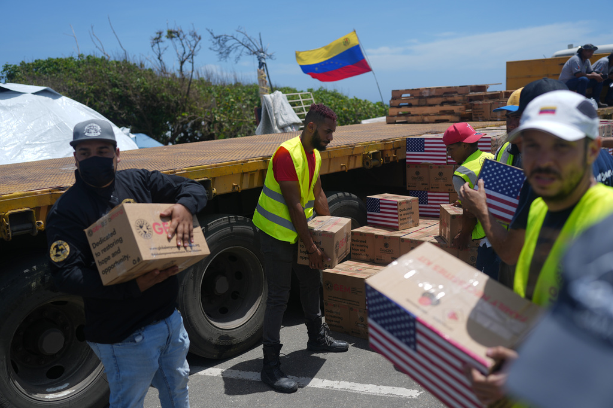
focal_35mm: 35
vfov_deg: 37.8
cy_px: 204
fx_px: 596
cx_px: 306
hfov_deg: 54.4
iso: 50
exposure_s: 1/2500
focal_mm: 35
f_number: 2.2
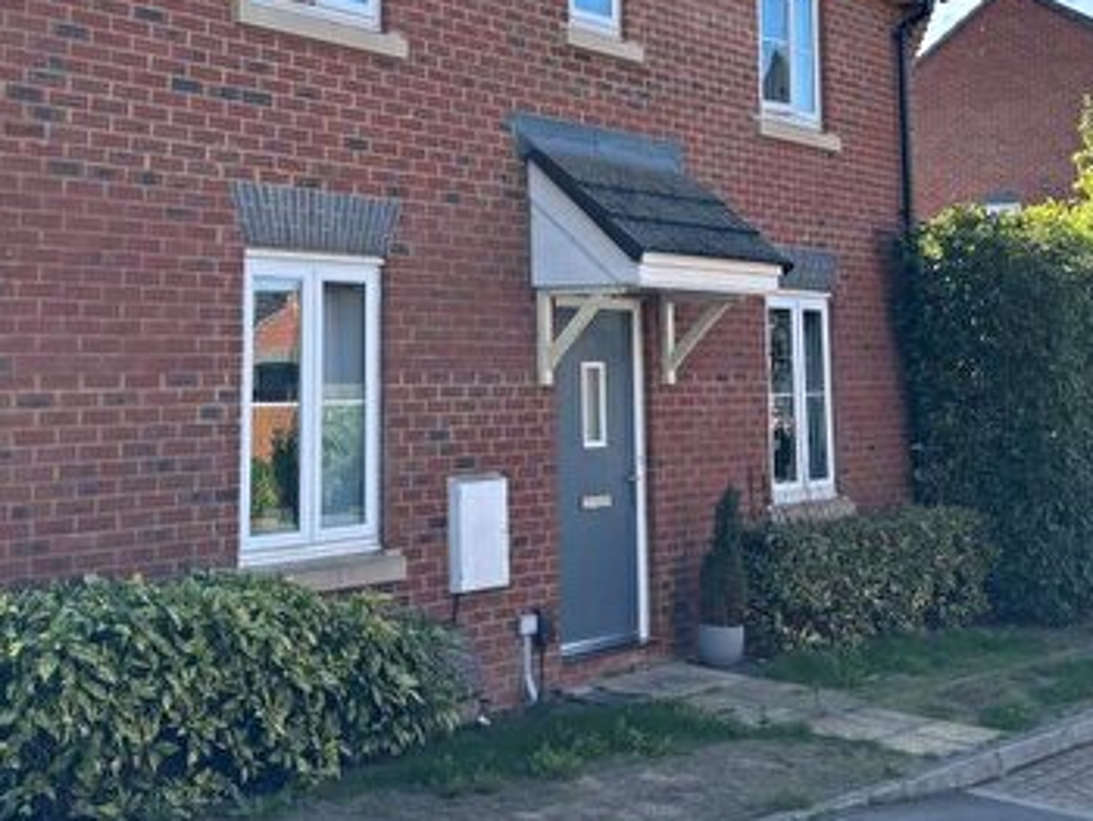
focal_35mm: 52
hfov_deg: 36.5
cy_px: 176
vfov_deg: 27.6
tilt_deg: +7.1
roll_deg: +0.4
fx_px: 1643
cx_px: 393
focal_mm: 5.96
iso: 50
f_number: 1.6
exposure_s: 1/903
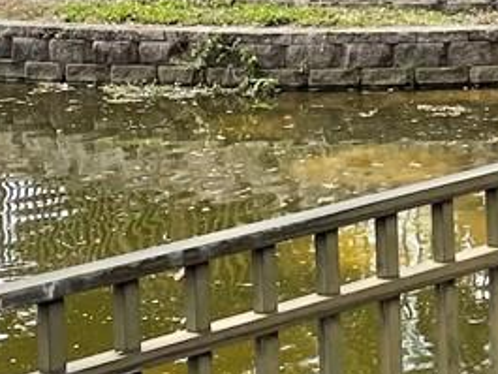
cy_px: -291
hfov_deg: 12.0
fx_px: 2260
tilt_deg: -0.7
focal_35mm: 157
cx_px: 759
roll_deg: +1.8
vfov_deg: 9.1
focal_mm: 4.2
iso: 32
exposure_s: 1/1401
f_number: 1.6
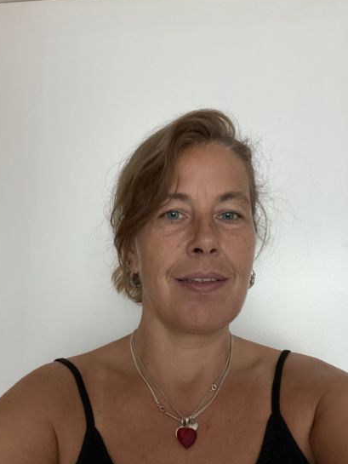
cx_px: 165
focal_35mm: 33
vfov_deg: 55.3
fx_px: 442
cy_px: 230
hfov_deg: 42.9
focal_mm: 2.71
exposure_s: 1/30
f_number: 2.2
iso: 640
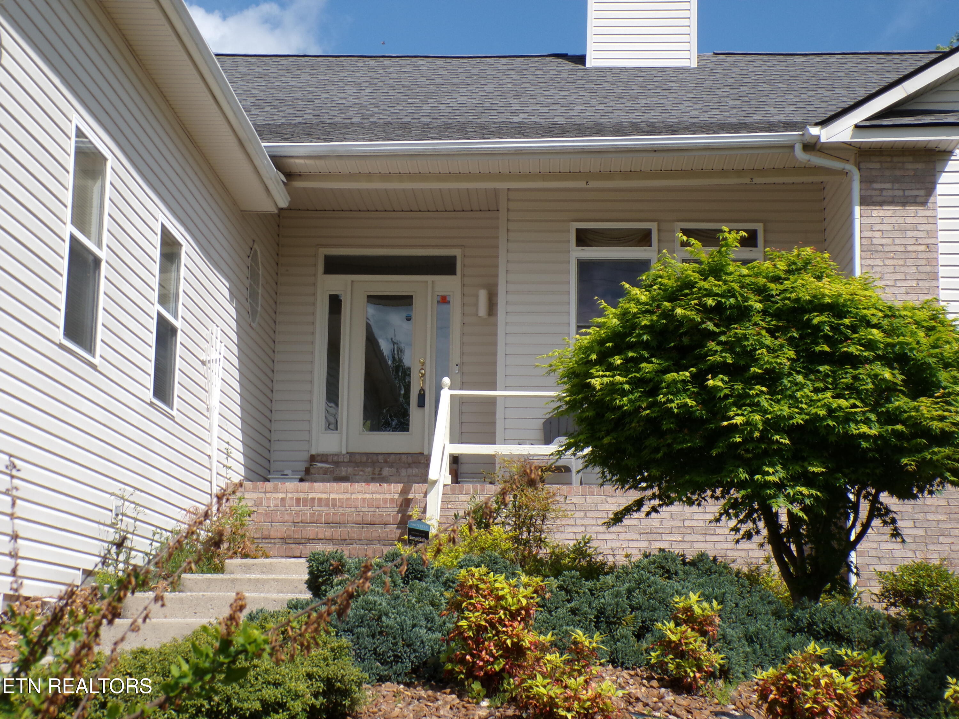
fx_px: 1551
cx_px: 480
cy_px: 360
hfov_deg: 34.3
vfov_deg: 26.1
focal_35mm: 56
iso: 100
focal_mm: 10.1
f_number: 5.5
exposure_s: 1/500
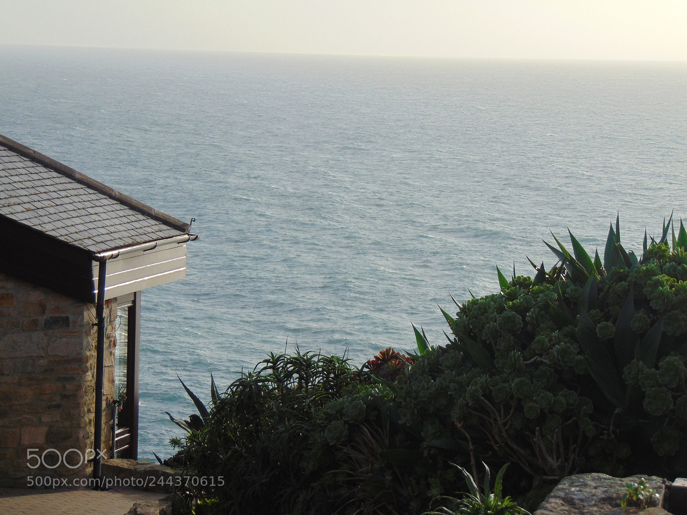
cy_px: 258
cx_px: 344
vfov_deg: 13.7
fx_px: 2143
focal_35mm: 108
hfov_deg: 18.2
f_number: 3.9
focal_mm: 19.4
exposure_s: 1/1000
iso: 80
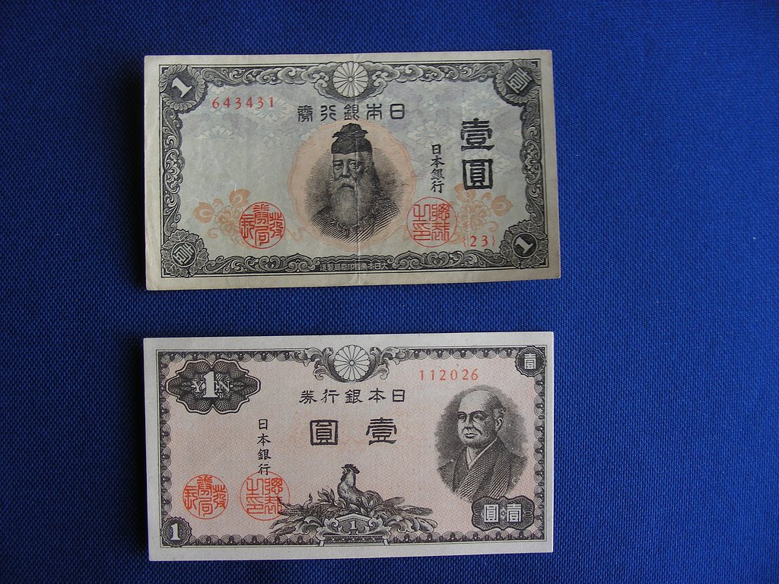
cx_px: 390
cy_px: 292
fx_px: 855
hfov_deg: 49.0
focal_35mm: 38
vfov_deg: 37.7
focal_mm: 6.3
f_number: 3.5
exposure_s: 1/14.2
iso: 50
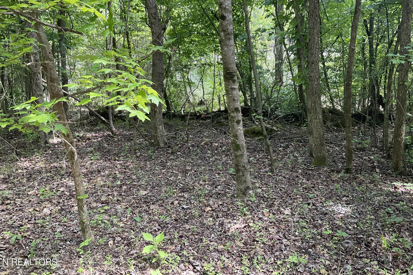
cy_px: 118
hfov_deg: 60.3
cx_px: 202
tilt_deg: -11.6
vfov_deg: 42.2
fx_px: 356
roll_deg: +2.9
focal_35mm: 31
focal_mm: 3
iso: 50
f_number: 1.8
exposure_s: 1/122
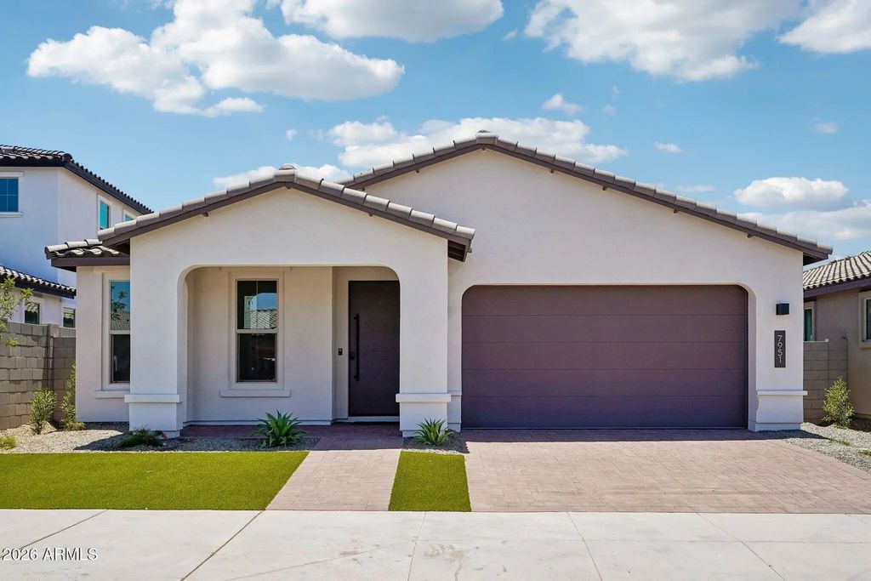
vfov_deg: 41.7
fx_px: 762
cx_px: 436
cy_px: 290
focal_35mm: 32
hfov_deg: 59.5
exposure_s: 1/1600
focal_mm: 31.5
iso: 400
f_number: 8
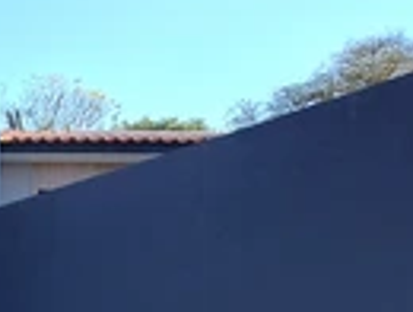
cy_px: 328
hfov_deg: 24.4
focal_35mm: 48
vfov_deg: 28.1
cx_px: -280
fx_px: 574
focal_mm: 1.74
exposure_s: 1/596
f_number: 2.2
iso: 50
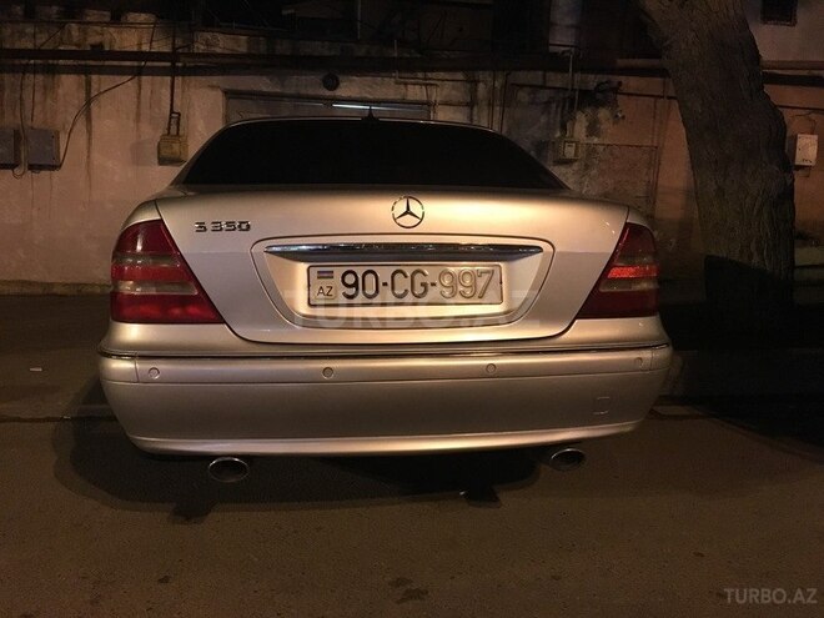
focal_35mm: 29
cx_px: 412
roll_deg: -3.2
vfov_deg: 48.2
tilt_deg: -6.9
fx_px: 690
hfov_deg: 61.7
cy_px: 309
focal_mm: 4.15
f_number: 2.2
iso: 320
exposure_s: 1/17
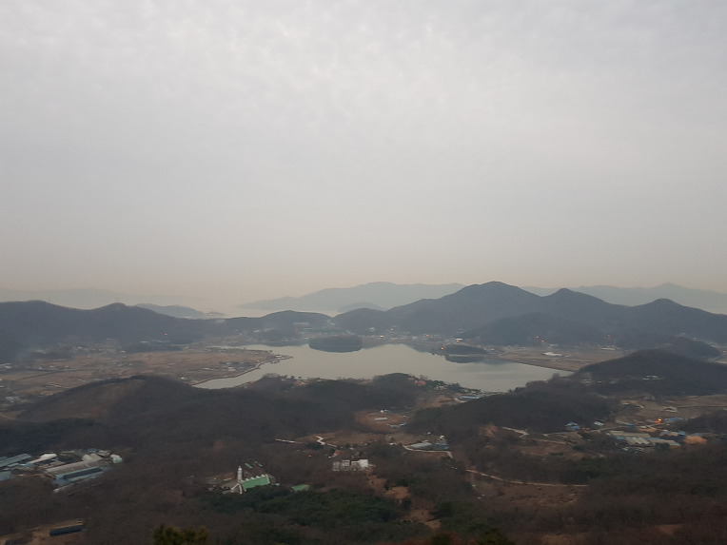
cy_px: 272
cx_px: 364
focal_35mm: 26
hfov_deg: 67.3
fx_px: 546
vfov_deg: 53.1
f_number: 1.7
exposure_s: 1/50
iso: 160
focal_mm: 4.3
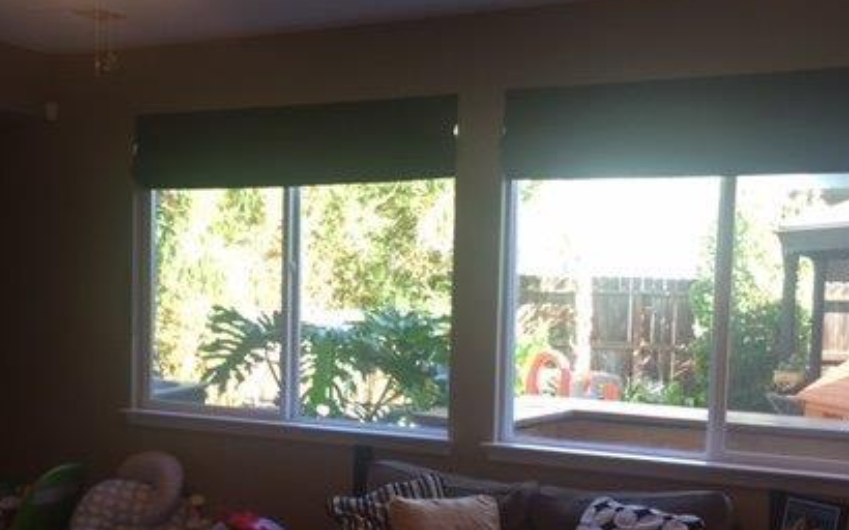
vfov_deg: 26.6
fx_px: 1110
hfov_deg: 41.8
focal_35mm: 48
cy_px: 383
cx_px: 391
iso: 40
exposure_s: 1/40
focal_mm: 4.15
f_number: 2.2
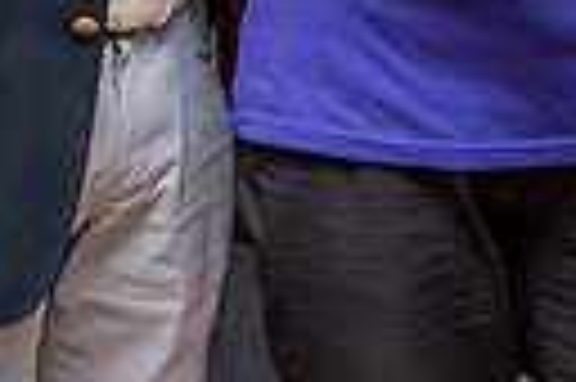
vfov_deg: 7.1
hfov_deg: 10.9
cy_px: -380
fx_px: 2956
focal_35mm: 185
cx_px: 705
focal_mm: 37
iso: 320
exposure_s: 1/60
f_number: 5
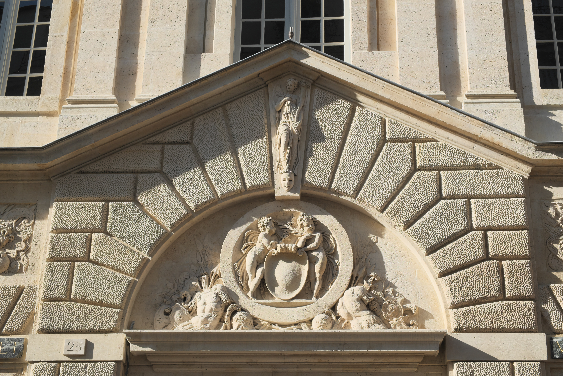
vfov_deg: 27.5
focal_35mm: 49
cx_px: 282
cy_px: 188
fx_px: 766
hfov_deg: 40.3
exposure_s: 1/170
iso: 200
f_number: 10
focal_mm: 32.9
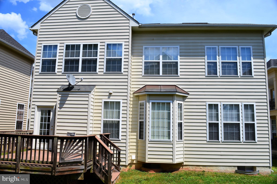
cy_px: 92
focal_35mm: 27
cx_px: 138
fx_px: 207
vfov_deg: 47.7
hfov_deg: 67.5
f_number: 11
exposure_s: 1/500
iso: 200
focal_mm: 18
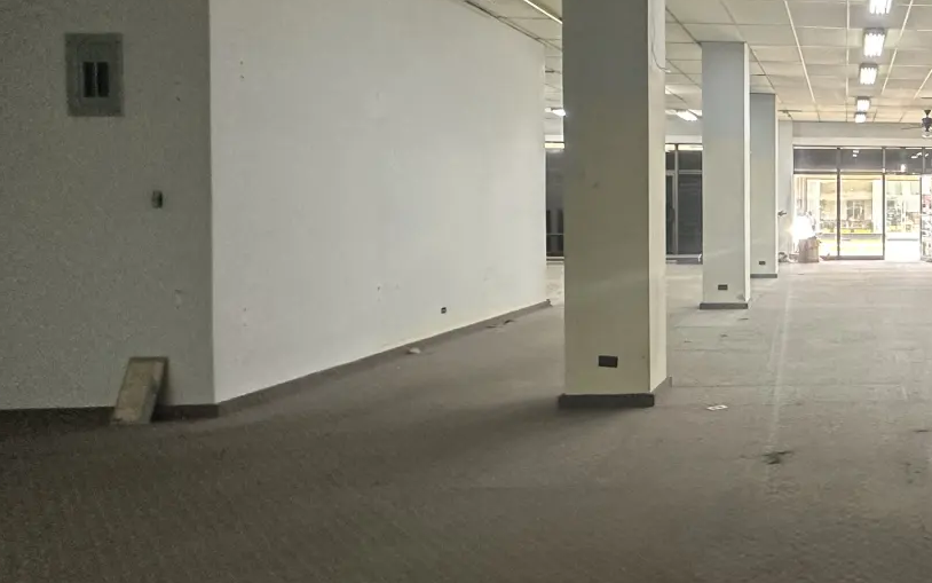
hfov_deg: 45.6
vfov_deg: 36.1
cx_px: 954
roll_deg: -0.5
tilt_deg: -1.4
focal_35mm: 35
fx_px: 889
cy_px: 223
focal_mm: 2.22
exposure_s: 1/120
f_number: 2.2
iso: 320
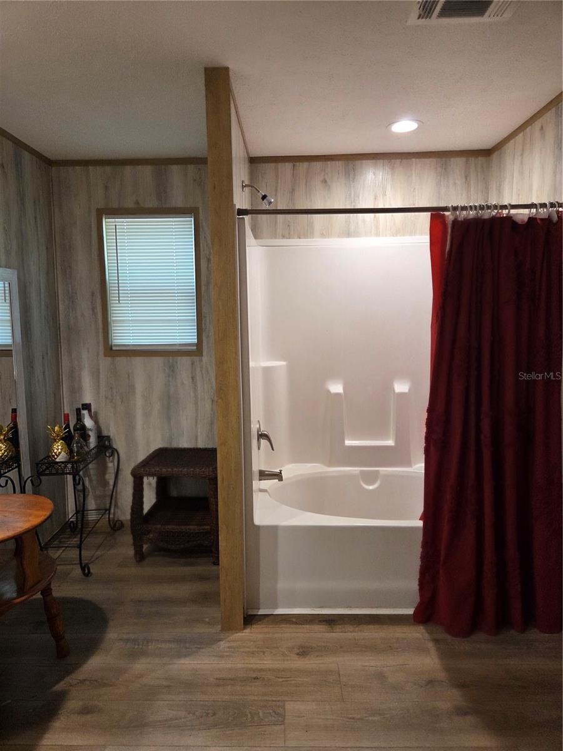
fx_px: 499
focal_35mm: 23
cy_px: 376
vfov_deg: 73.9
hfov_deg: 58.9
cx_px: 282
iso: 320
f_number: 1.8
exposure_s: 1/120
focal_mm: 5.4
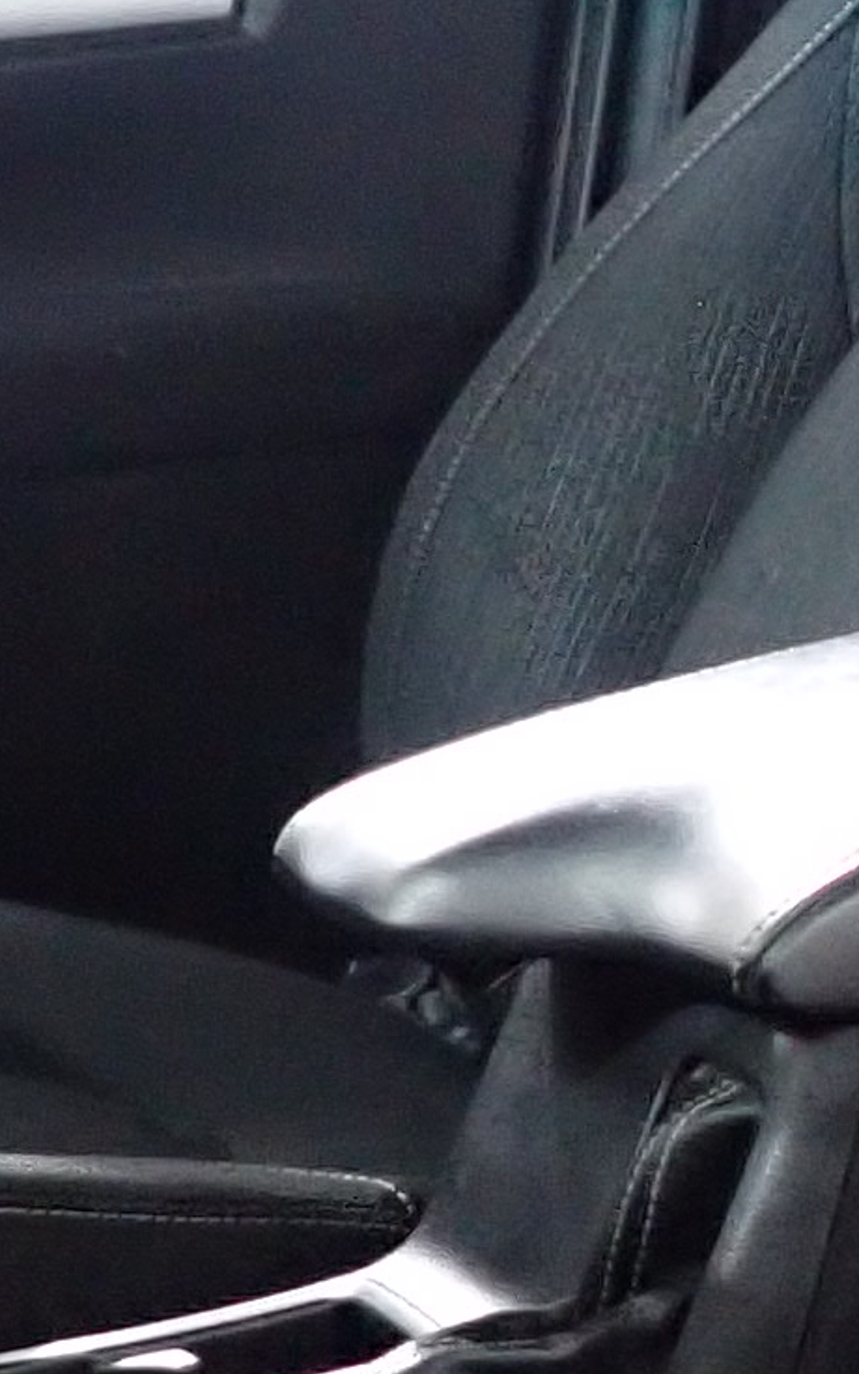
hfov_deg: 9.0
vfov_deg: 14.5
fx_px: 5394
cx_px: 1077
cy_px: 655
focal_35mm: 144
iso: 640
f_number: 2
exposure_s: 1/30
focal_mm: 4.5
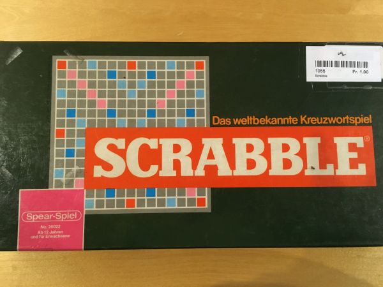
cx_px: 192
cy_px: 144
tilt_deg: -81.8
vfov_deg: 48.2
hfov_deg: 61.7
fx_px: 321
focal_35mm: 29
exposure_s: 1/20
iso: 200
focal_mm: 4.15
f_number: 2.2
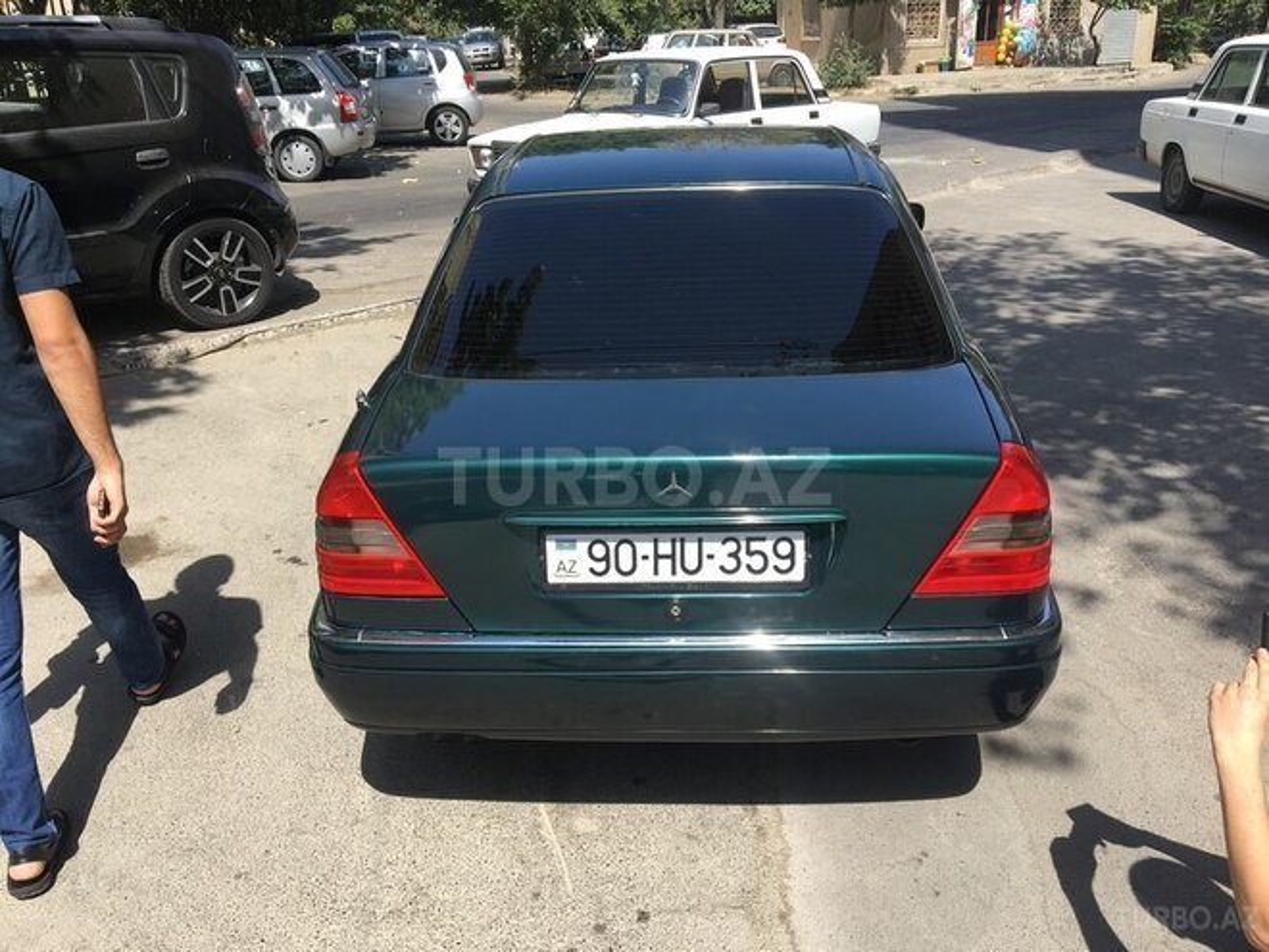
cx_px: 634
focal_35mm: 29
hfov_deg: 61.7
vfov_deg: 48.2
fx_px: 1063
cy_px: 476
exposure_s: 1/874
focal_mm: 4.15
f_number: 2.2
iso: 25
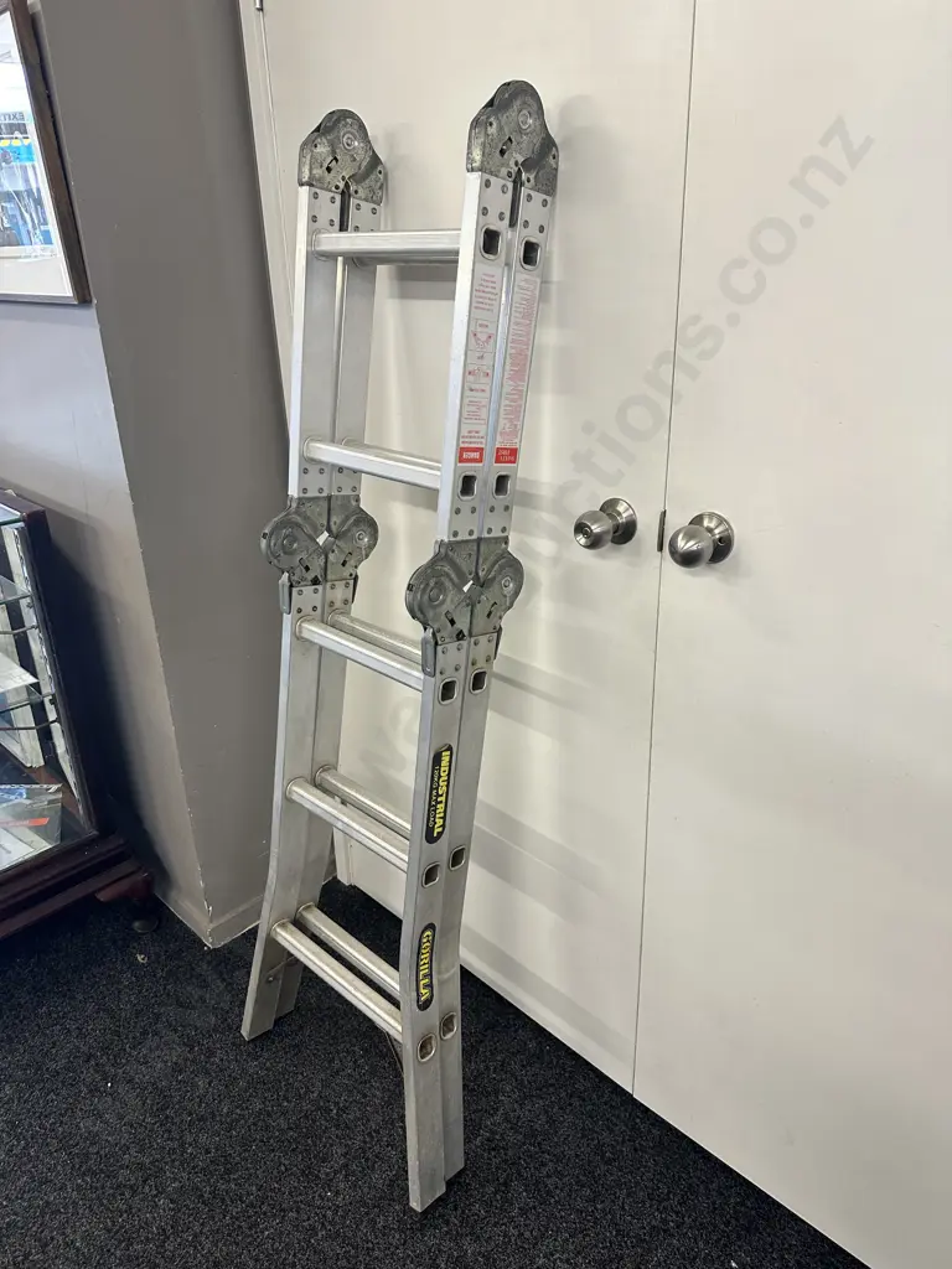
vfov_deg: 71.6
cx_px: 476
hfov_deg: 56.8
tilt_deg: -21.3
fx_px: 880
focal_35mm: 24
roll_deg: +0.8
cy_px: 634
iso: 160
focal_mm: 6.86
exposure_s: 1/100
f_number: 1.78
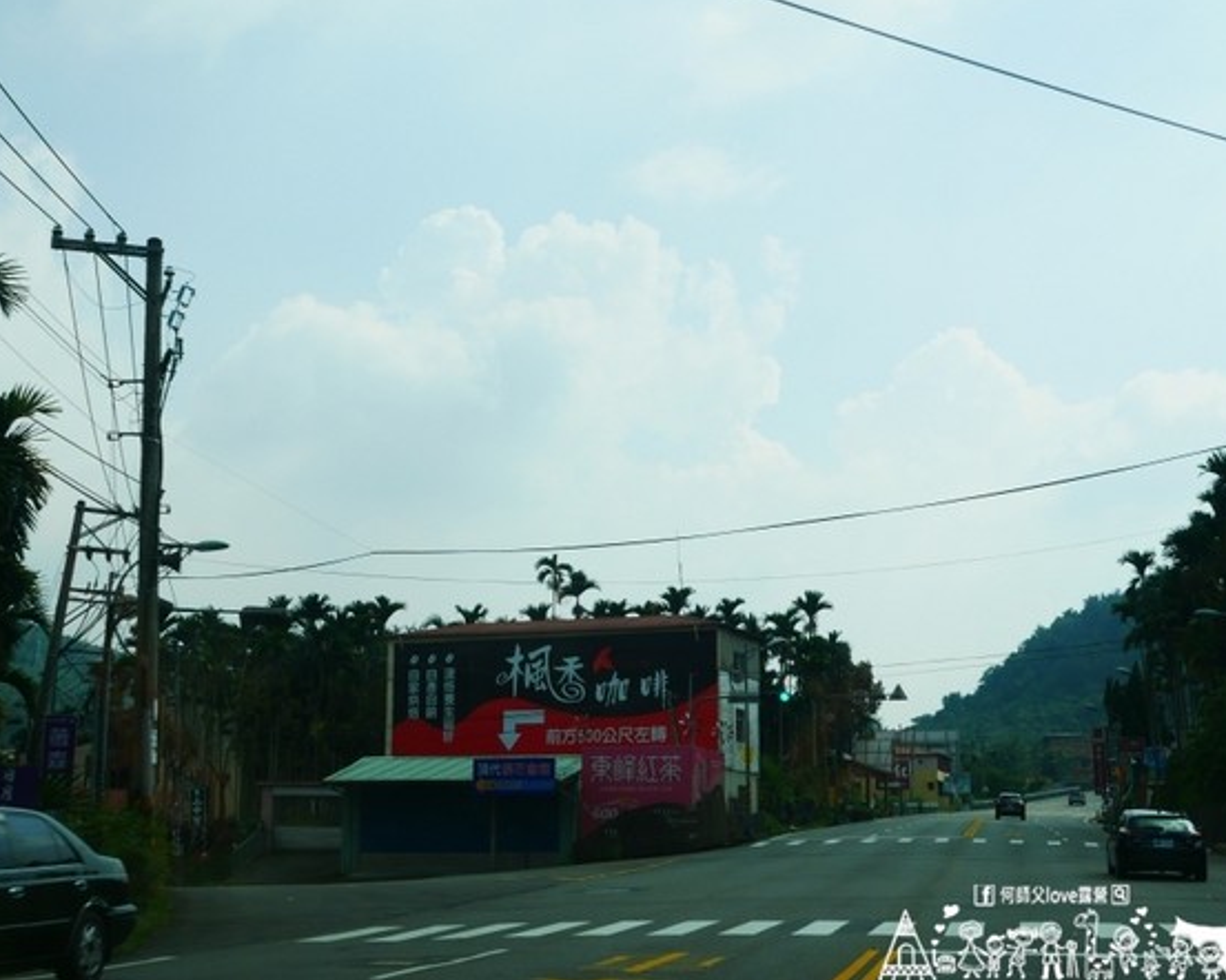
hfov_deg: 35.4
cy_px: 486
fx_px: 1922
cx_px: 610
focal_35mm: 53
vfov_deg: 28.6
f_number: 8
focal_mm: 25
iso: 200
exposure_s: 1/200
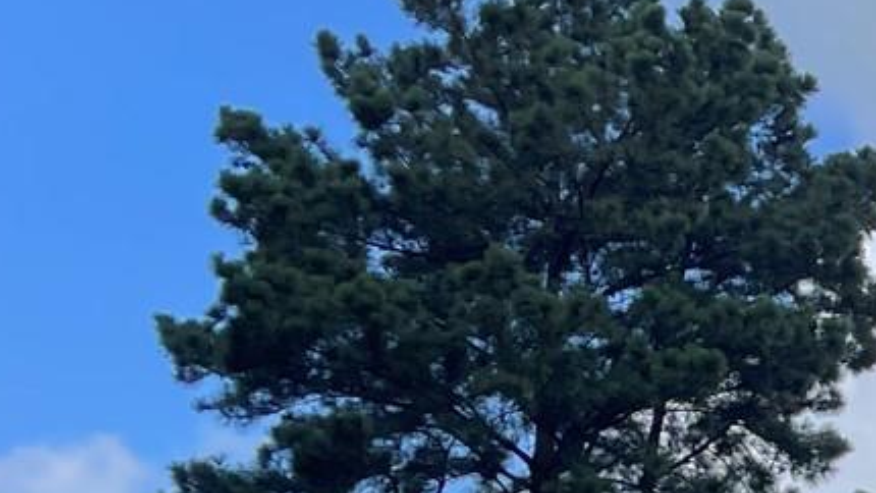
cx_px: 1833
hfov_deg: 13.3
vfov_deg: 8.3
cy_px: 1163
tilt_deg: +2.2
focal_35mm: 135
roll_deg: +0.0
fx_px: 3136
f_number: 1.6
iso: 32
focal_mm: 4.2
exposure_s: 1/1770
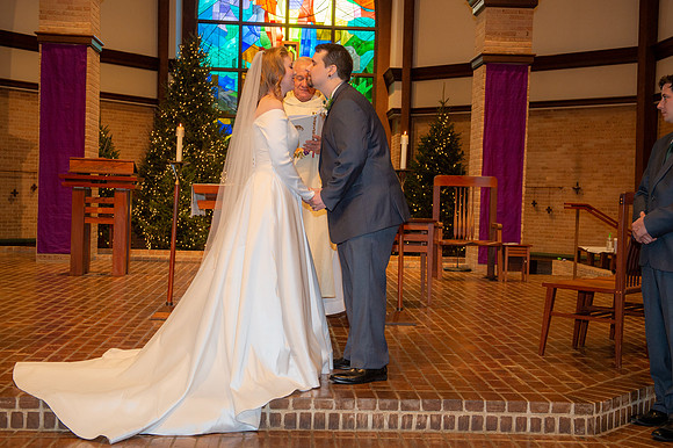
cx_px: 336
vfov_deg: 28.0
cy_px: 224
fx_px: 897
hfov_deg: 41.1
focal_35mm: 48
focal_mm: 48
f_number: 5.6
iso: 1600
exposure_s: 1/125
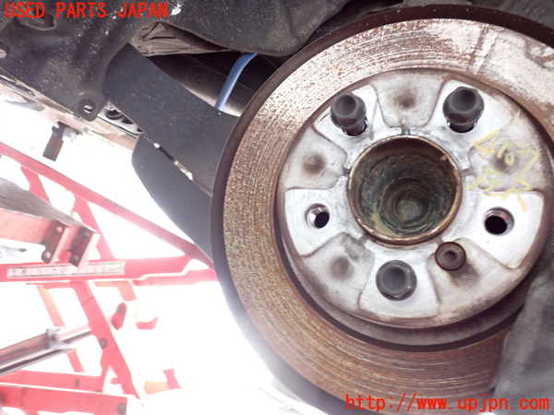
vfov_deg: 46.8
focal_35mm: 30
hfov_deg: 60.0
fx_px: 480
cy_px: 208
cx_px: 277
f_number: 2.3
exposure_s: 1/30
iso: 640
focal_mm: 5.4
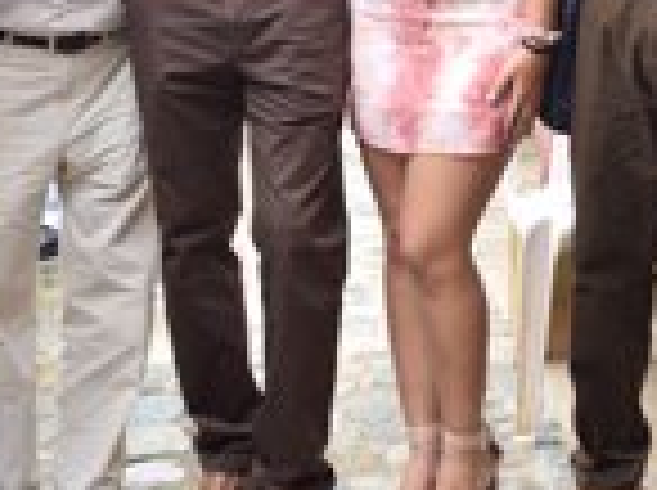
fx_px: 1876
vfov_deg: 14.4
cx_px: 405
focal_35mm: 99
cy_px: -92
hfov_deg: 19.8
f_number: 3.5
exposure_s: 1/125
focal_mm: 20
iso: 100
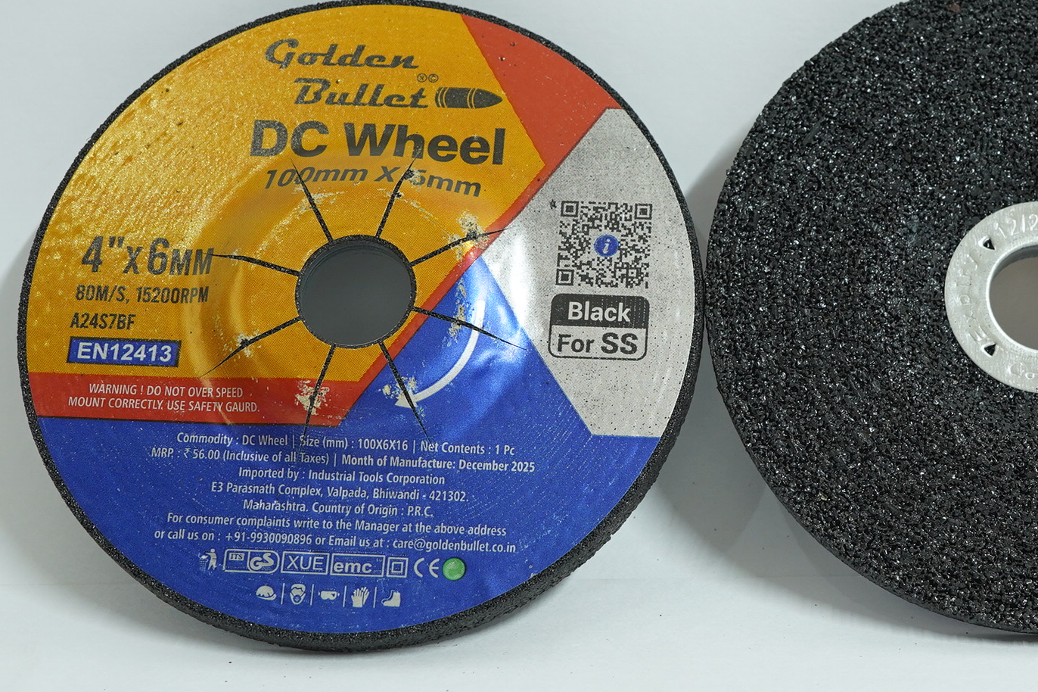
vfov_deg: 20.6
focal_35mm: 66
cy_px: 295
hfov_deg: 30.2
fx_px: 1902
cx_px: 725
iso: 800
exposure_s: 1/4
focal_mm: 31
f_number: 8
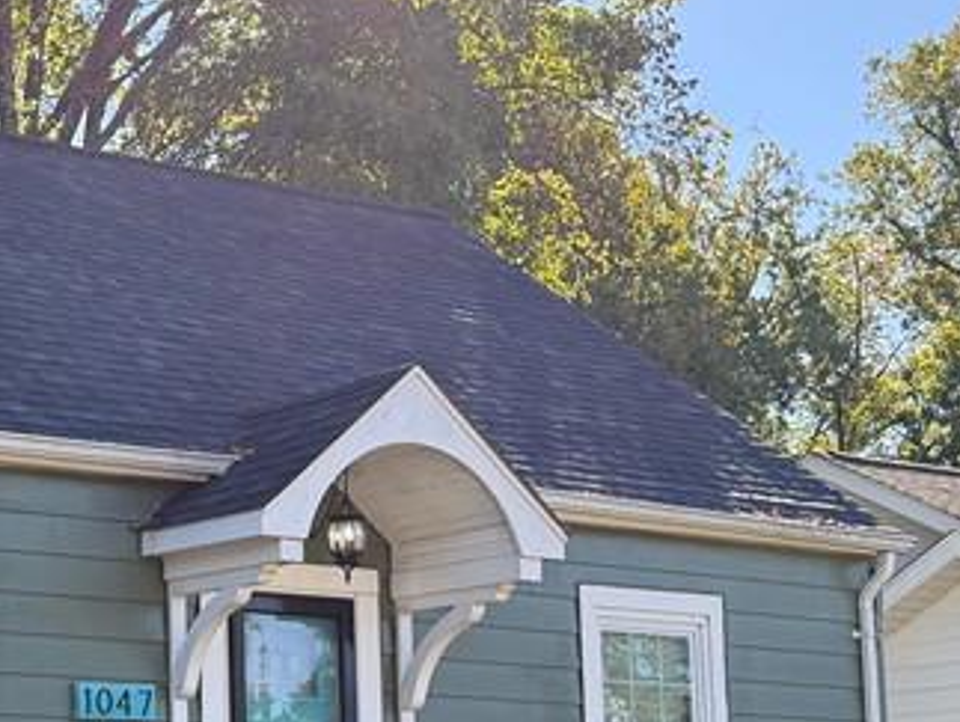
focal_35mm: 76
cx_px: -169
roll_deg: +0.2
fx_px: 2110
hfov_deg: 23.6
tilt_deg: +6.6
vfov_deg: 19.1
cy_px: 633
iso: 100
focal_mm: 6.76
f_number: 1.78
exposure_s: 1/931
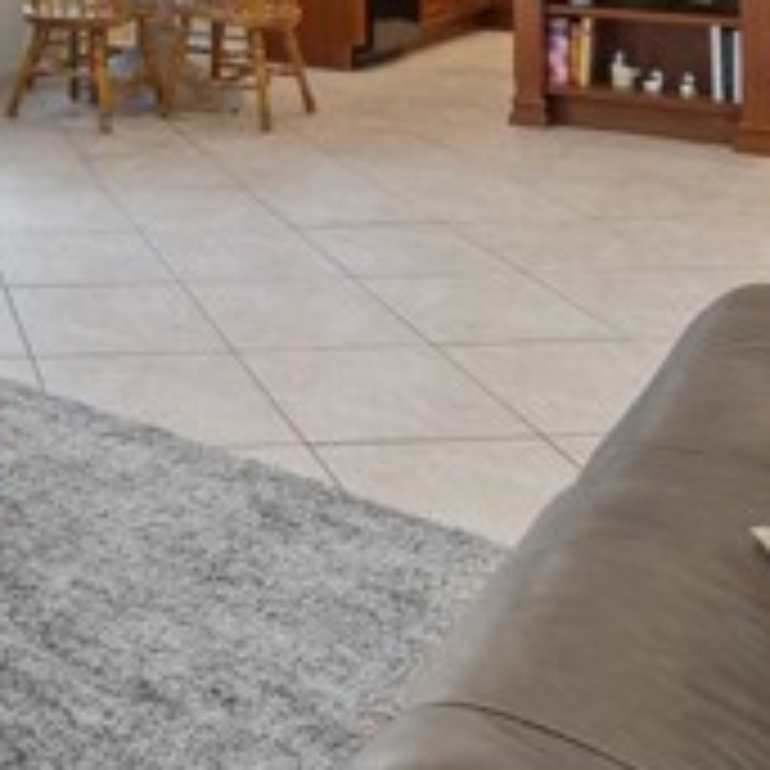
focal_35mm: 51
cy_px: -155
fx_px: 1283
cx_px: -126
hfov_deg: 29.3
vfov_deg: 28.9
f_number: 6.3
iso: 250
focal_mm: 16
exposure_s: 1/3
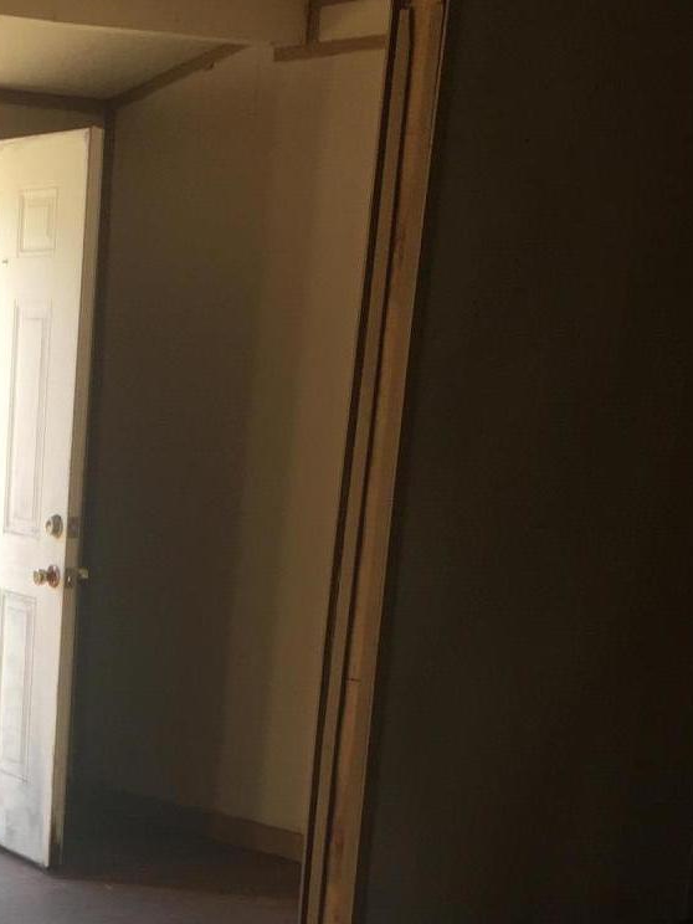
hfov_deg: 18.0
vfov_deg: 23.4
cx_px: -118
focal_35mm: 78
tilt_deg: -15.4
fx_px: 2082
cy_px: 1033
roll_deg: -1.8
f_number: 2.2
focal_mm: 4.15
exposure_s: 1/60
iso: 25
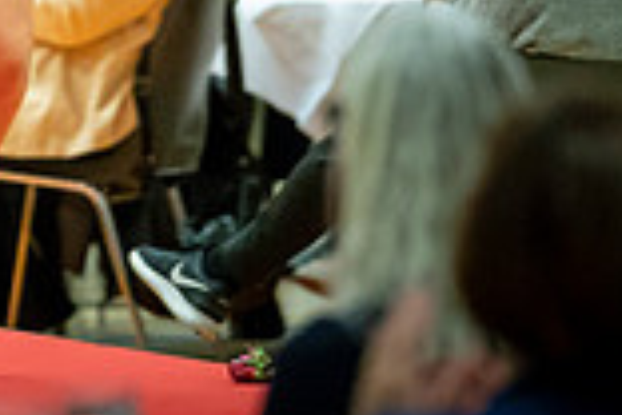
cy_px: -190
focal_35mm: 742
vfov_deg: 1.9
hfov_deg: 2.8
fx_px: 12819
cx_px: 16
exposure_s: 1/200
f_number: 2.8
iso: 16000
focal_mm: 200
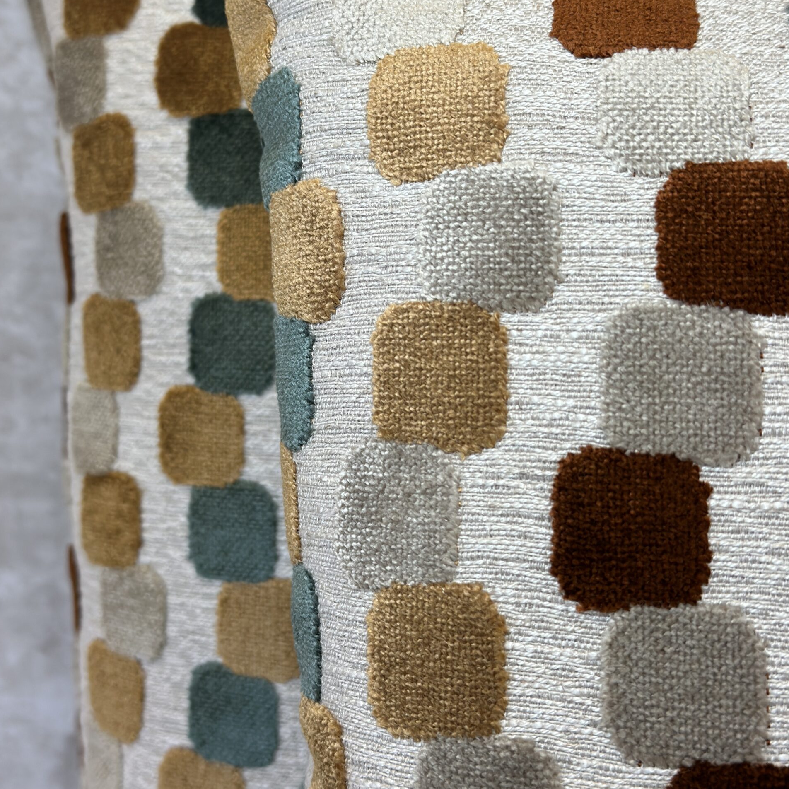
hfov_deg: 30.0
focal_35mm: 57
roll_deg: -0.1
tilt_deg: -22.2
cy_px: 328
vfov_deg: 30.0
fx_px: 1470
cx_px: 394
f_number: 1.78
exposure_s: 1/271
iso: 80
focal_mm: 6.86
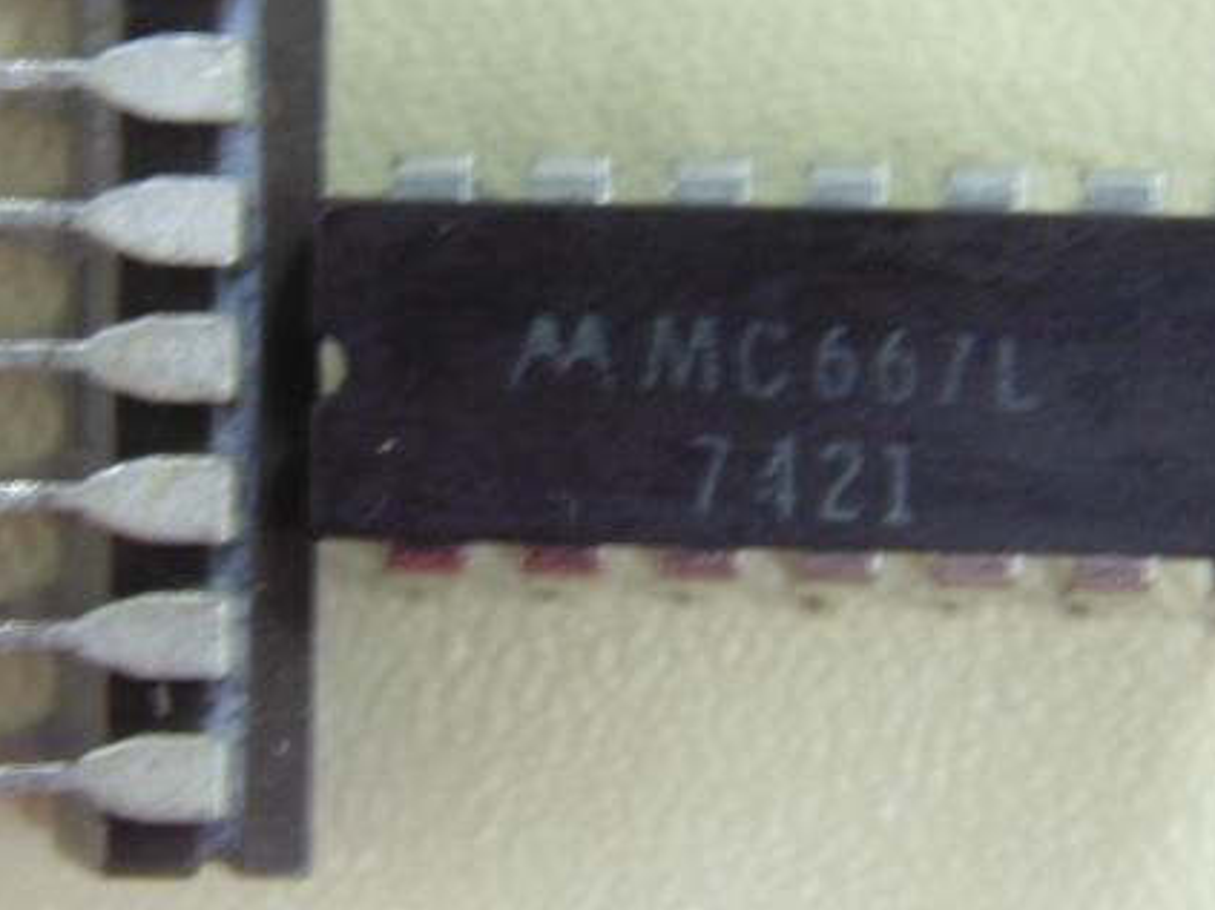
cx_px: 635
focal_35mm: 180
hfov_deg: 11.0
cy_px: 362
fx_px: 6316
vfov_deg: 8.2
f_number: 4.8
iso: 400
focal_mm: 21.3
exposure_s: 1/8
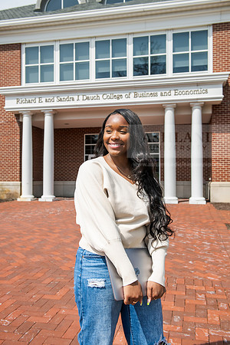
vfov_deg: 54.4
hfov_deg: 37.9
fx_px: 335
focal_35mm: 35
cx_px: 115
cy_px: 172
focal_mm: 35
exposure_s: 1/500
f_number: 5.6
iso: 200
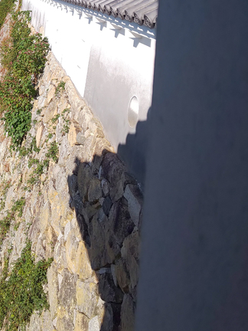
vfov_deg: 46.4
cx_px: 21
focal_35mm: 37
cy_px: 49
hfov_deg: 36.1
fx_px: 353
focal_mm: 3.45
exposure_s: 1/1149
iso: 28
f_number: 1.94
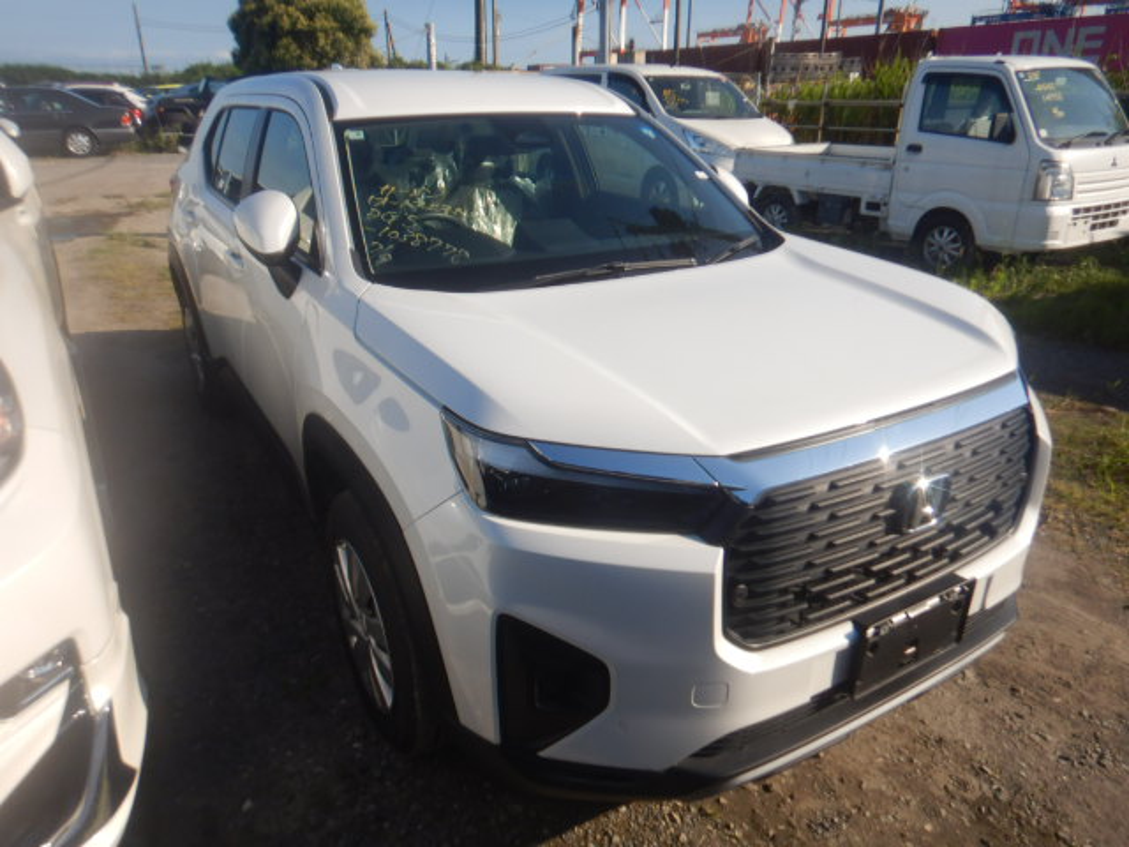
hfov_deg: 71.6
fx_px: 783
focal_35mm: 24
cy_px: 424
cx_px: 564
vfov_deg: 56.8
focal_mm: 4.3
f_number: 2.8
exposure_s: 1/400
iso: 125
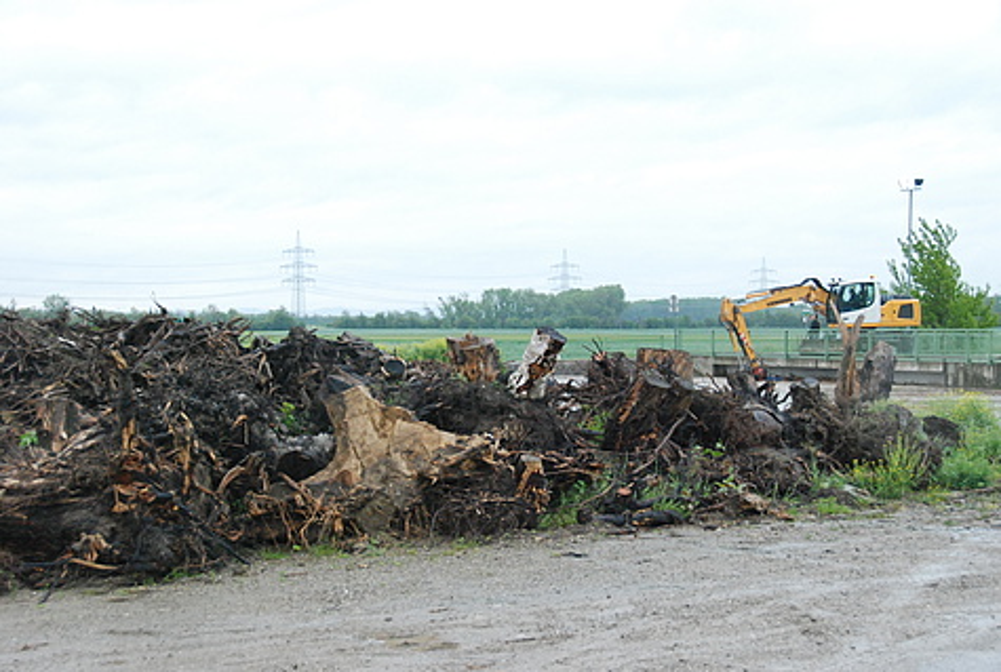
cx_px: 500
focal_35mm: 63
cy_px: 336
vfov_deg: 21.7
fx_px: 1756
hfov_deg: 31.8
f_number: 8
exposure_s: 1/250
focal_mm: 42
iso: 1250
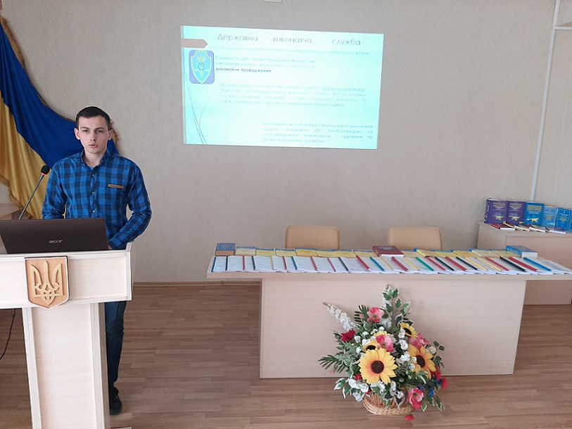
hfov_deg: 65.3
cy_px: 214
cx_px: 286
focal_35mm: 27
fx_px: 446
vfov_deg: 51.4
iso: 160
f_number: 1.7
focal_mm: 3.93
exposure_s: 1/50
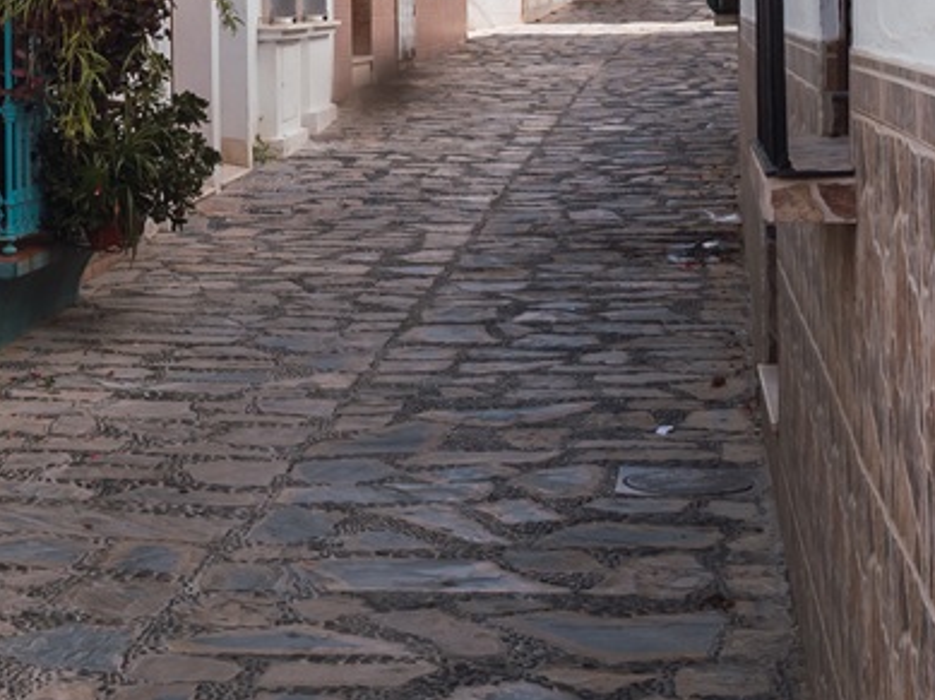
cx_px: 72
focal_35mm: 105
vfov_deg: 13.7
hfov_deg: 18.4
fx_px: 2833
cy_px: -127
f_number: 8
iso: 200
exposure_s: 1/320
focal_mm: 17
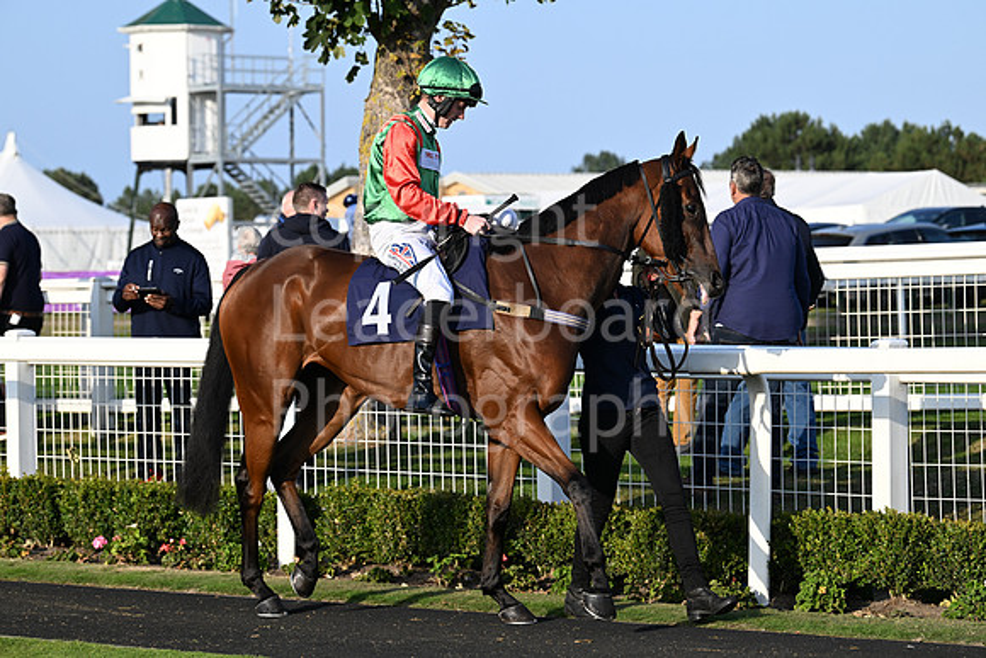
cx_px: 493
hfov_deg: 17.1
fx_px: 3287
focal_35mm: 120
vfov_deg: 11.4
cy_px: 329
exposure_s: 1/2000
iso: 500
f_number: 5.6
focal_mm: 120
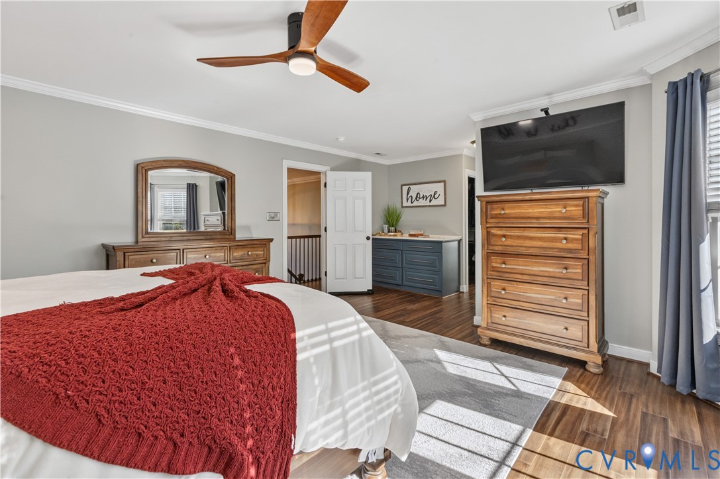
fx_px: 320
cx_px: 360
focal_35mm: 16
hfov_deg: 96.8
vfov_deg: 73.7
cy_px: 240
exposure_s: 1/160
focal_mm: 16
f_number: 9
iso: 2000
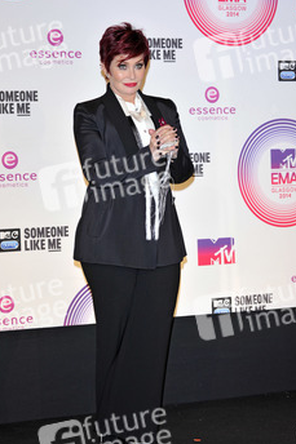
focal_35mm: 100
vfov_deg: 20.4
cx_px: 143
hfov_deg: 13.7
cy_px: 245
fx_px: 1234
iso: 800
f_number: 7.1
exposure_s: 1/250
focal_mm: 86
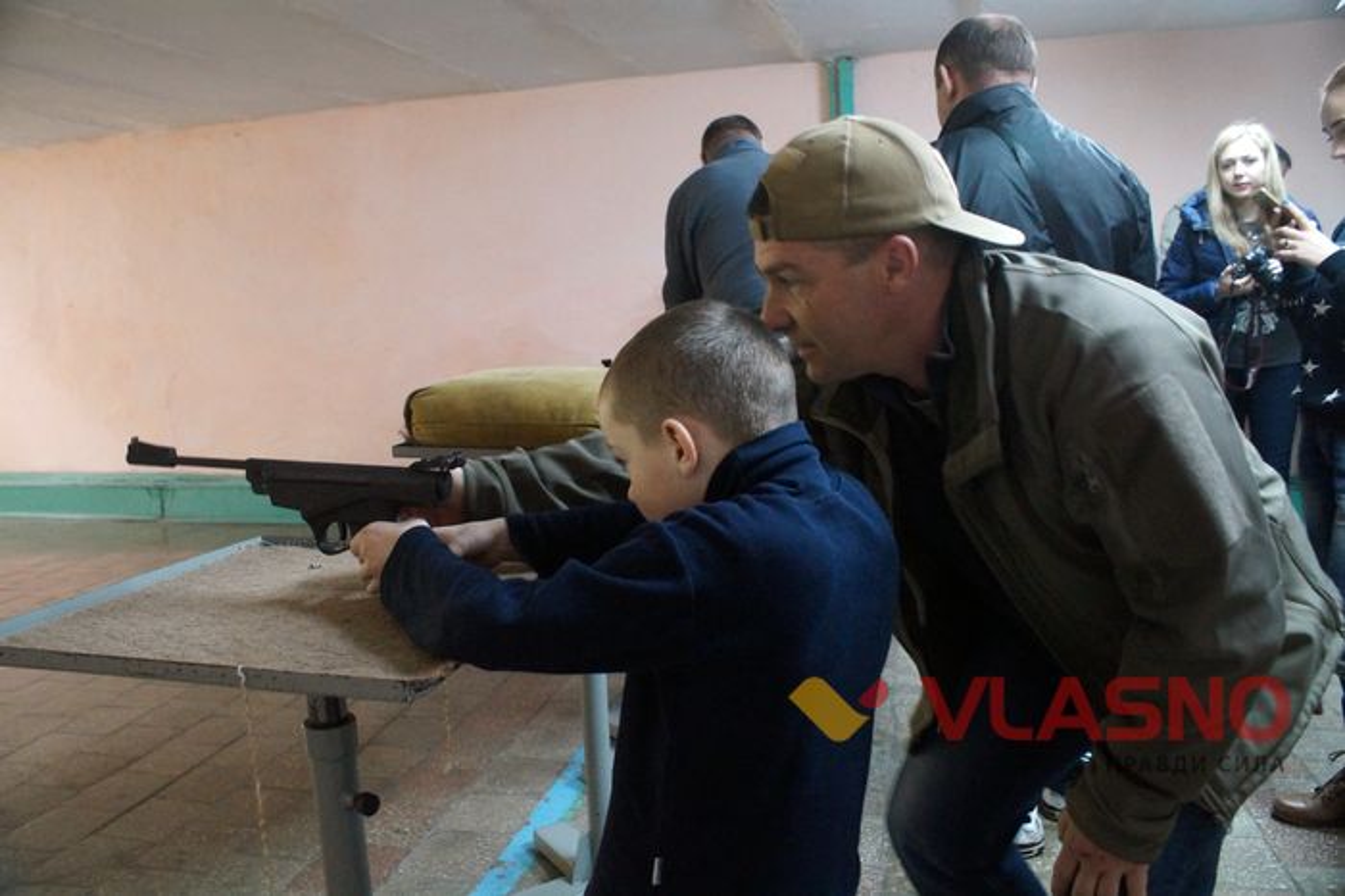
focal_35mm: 30
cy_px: 448
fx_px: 1120
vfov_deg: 43.6
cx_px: 672
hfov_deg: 62.0
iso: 3200
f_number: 4
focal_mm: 20
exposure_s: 1/60
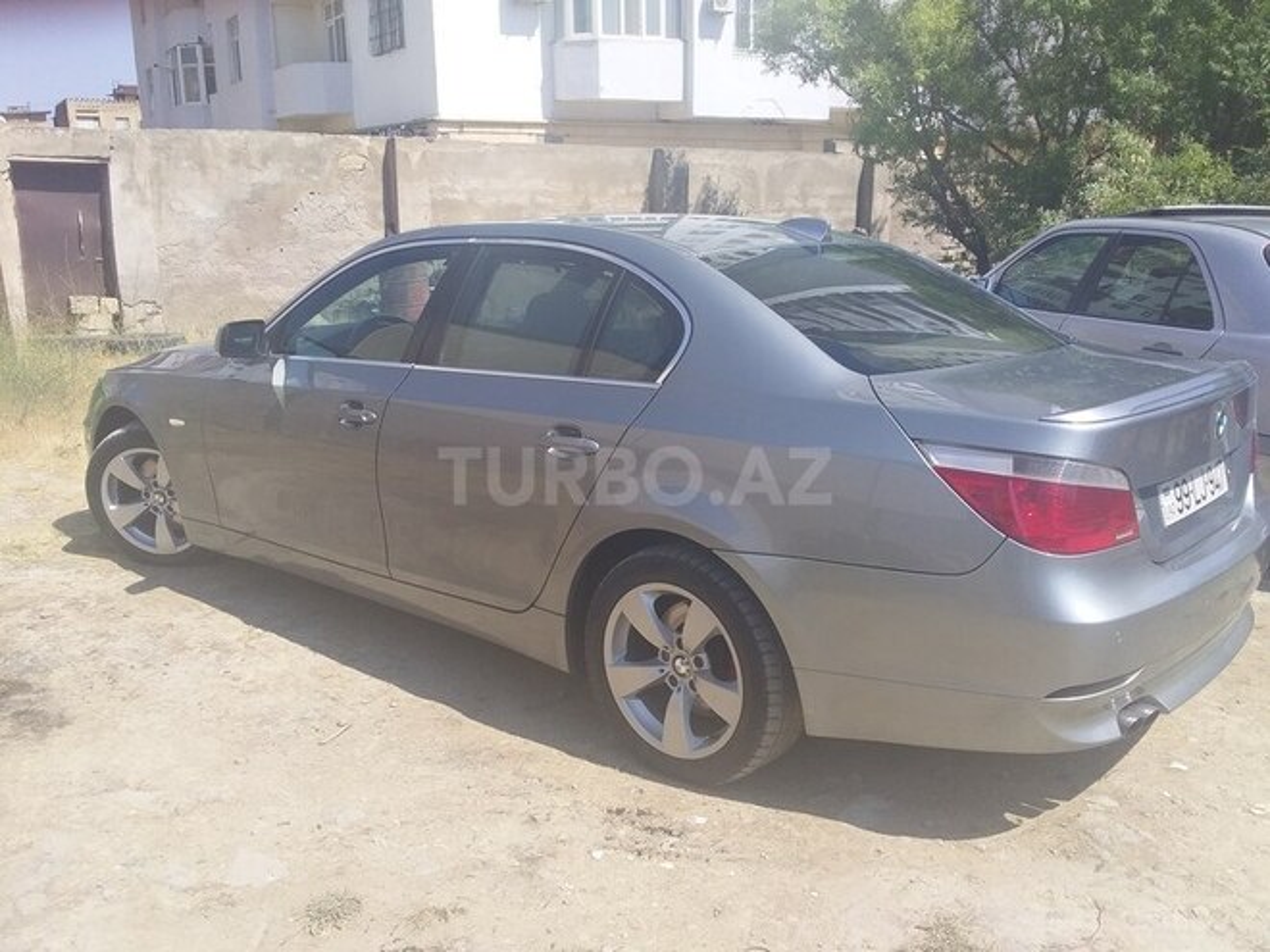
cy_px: 476
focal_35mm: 31
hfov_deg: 58.4
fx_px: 1137
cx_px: 635
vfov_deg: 45.4
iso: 40
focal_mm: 3.3
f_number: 2.2
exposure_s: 1/1083
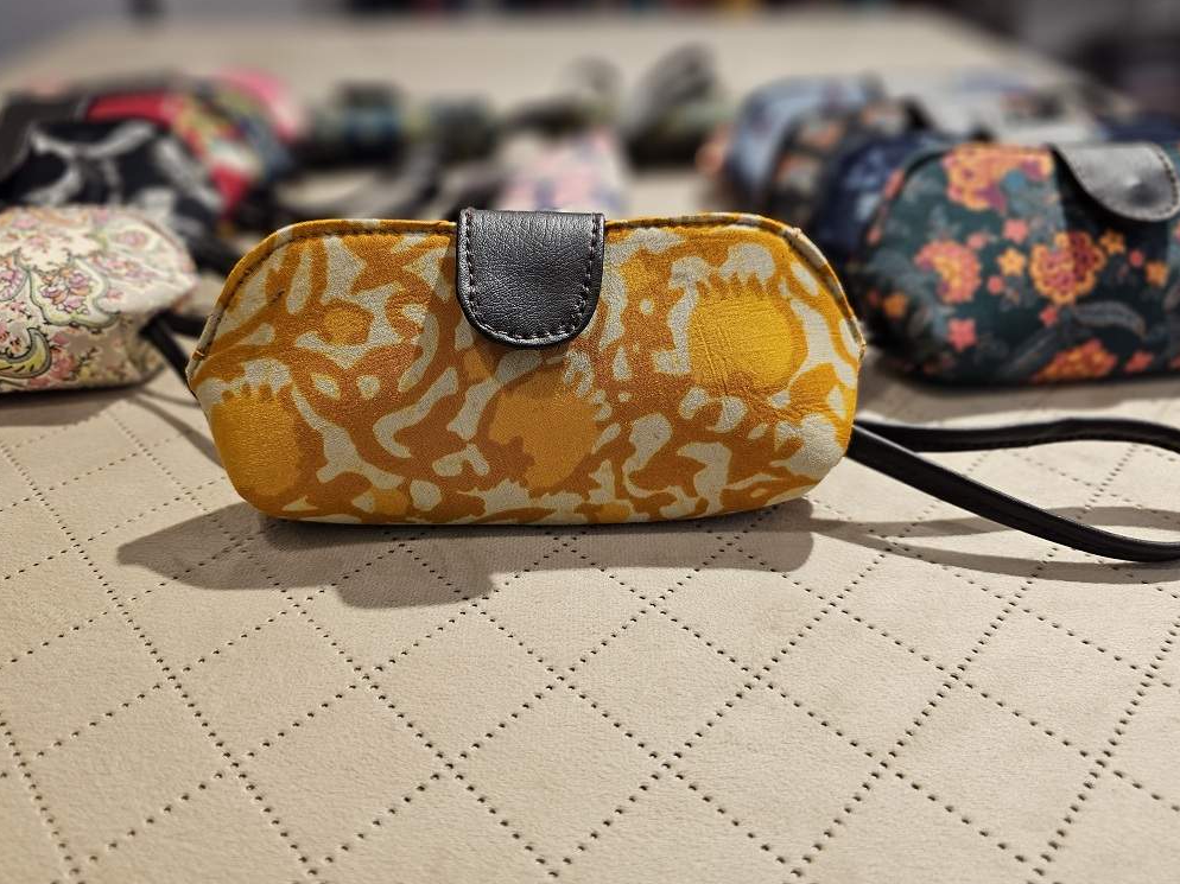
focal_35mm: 25
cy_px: 415
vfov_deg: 54.8
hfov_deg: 69.4
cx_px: 558
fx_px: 852
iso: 125
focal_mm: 6.3
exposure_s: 1/100
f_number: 1.7
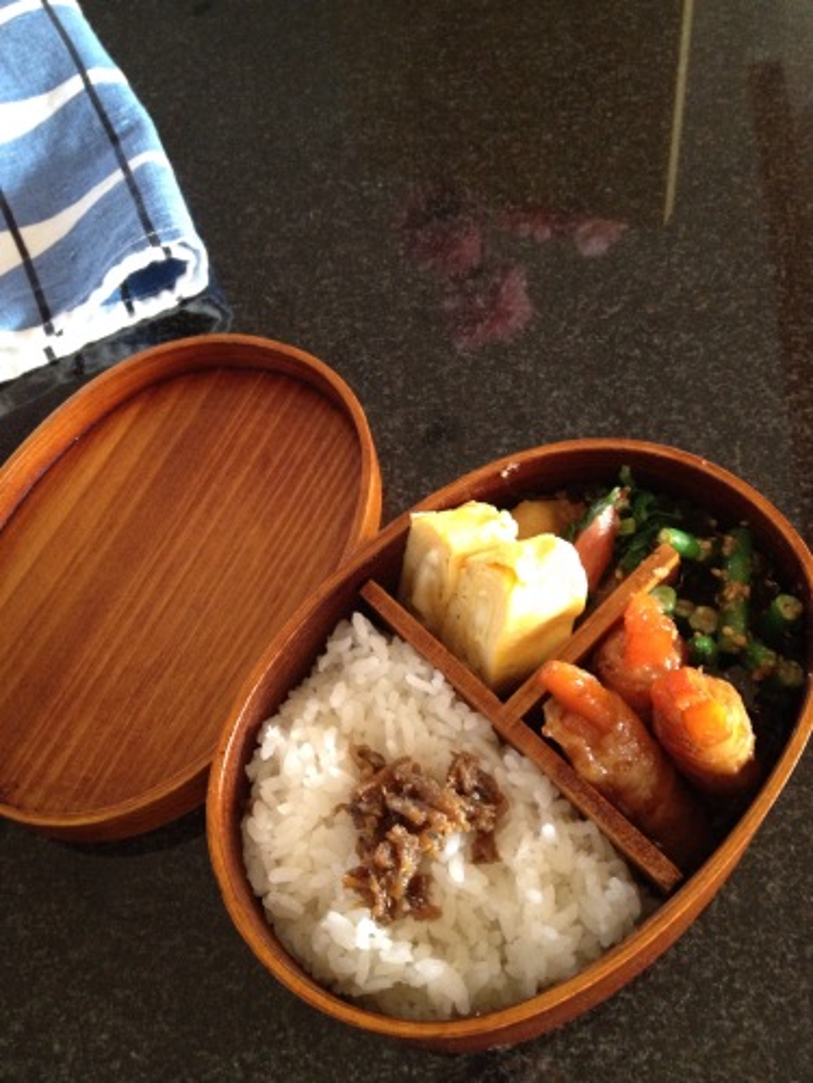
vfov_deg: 52.6
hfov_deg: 40.7
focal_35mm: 35
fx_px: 1096
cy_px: 542
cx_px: 406
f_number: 2.4
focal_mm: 4.28
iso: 320
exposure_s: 1/20
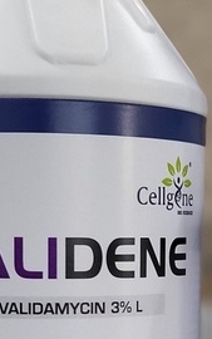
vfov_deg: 20.0
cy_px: 310
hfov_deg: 12.8
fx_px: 942
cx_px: 174
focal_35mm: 102
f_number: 1.8
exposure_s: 1/100
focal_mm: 5.4
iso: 250
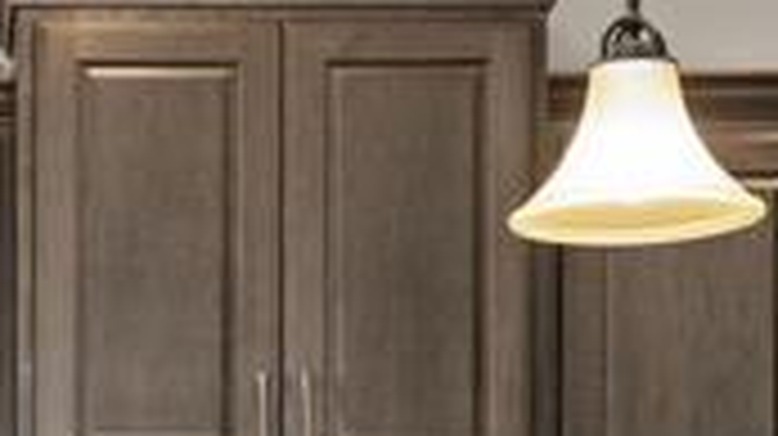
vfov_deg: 5.9
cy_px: 879
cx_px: -112
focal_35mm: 199
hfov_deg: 10.7
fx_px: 4102
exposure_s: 1/15
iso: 2000
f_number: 8
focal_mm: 32
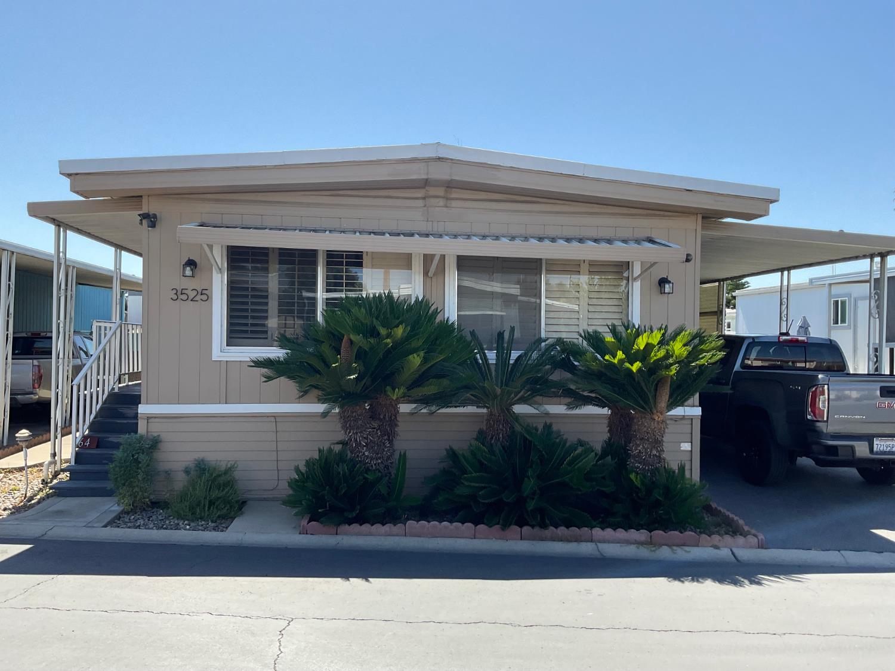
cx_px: 448
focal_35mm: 29
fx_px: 750
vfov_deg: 48.2
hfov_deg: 61.7
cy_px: 336
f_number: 1.8
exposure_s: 1/1168
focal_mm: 3
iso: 16
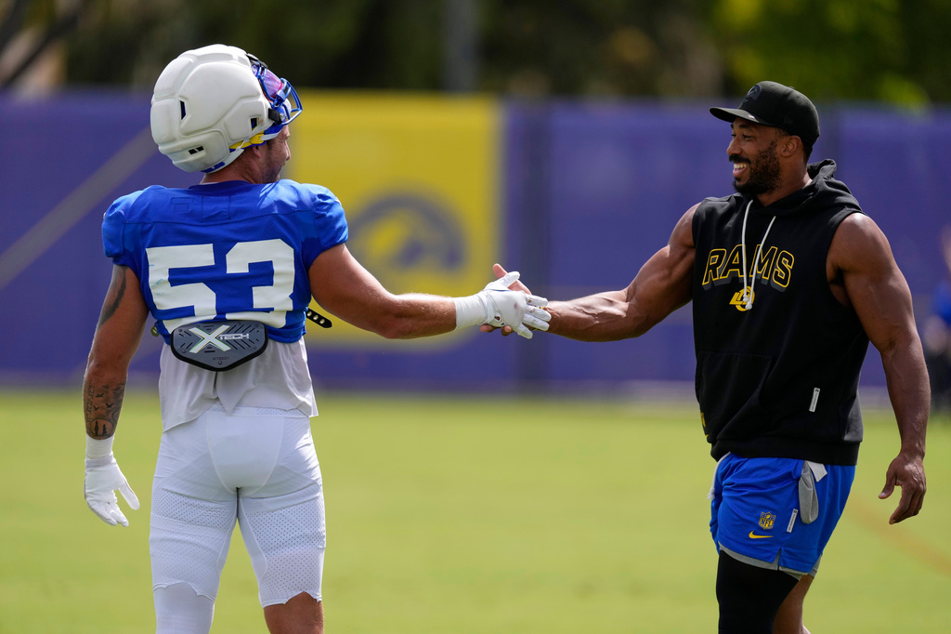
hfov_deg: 3.4
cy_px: 317
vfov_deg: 2.3
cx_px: 476
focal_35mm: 600
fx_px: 15844
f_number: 4
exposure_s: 1/4000
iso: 500
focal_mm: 600
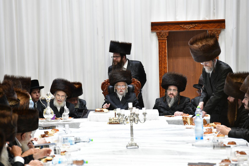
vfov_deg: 6.9
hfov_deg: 10.3
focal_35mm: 200
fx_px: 1383
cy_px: 83
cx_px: 124
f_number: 5.6
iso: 1600
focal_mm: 200
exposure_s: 1/100
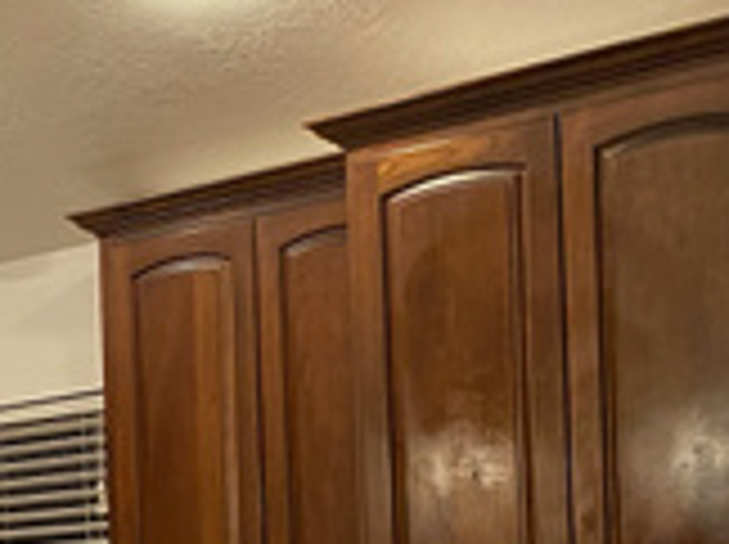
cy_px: 719
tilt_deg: -0.6
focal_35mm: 103
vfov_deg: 13.8
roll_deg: +2.1
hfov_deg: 15.9
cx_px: -630
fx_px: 2166
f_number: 1.8
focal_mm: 4.25
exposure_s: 1/60
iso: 250
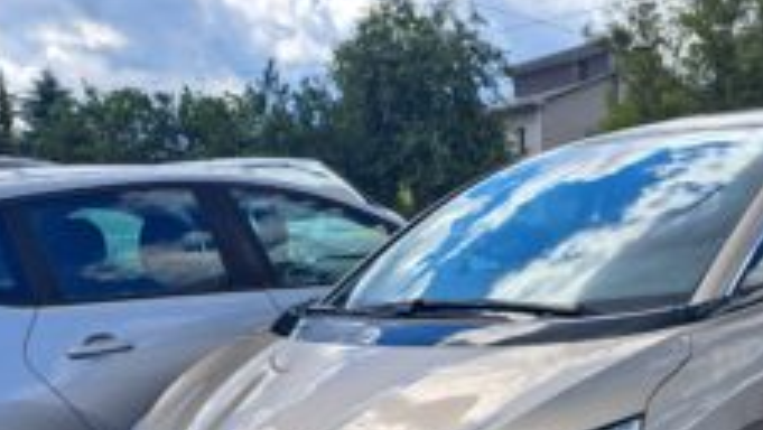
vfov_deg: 24.9
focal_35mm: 46
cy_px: 420
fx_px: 931
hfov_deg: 43.0
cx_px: 585
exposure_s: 1/705
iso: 50
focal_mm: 5.23
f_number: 1.8
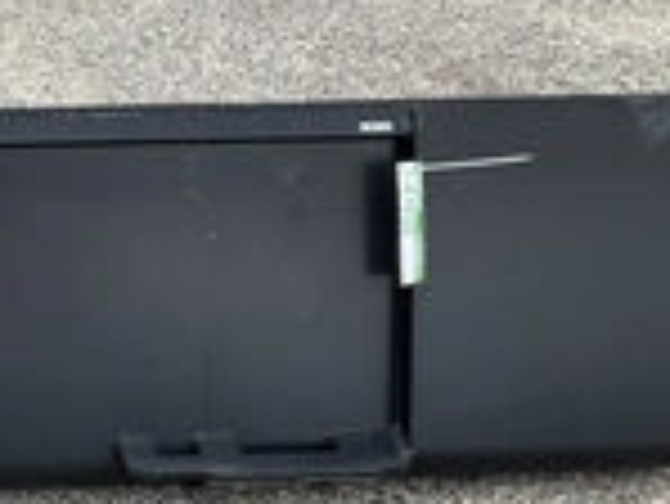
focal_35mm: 78
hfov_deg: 23.4
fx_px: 1511
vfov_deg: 18.9
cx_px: -72
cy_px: 266
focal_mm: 3
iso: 25
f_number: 1.8
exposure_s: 1/635
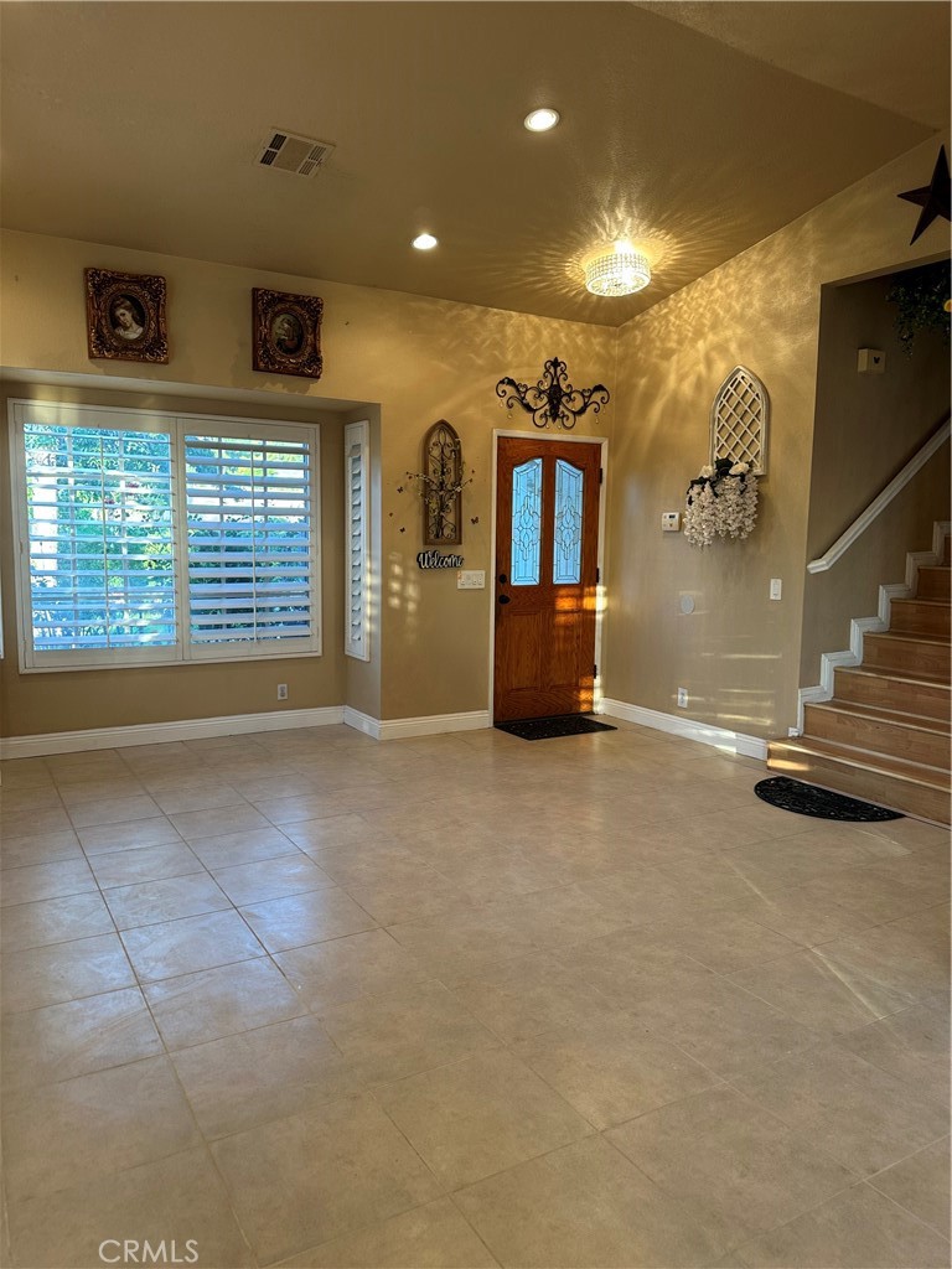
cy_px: 634
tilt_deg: -6.1
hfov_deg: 56.8
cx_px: 476
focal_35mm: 24
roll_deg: -1.3
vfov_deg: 71.6
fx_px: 880
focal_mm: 6.86
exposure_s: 1/60
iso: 125
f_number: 1.78
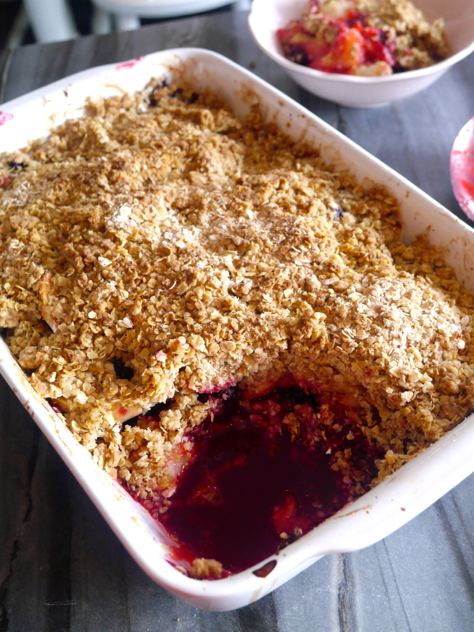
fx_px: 840
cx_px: 237
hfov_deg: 31.5
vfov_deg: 41.2
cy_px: 316
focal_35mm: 46
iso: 800
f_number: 5.1
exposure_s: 1/60
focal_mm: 23
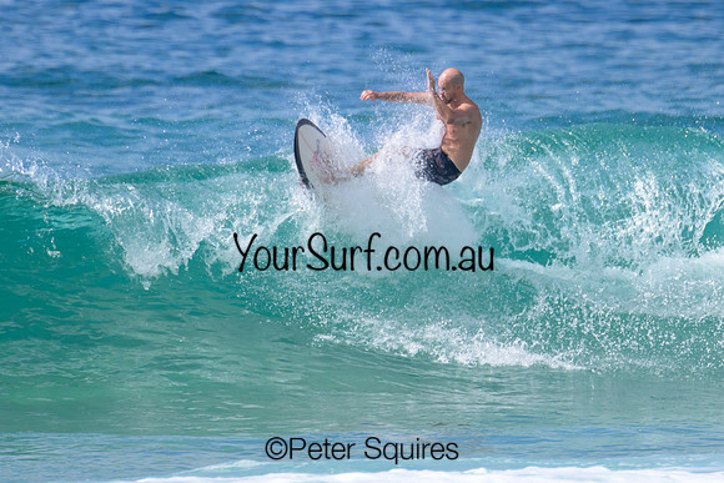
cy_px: 203
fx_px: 22010
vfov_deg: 1.3
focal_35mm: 1094
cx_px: 419
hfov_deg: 1.9
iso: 640
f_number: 11
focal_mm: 800
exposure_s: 1/2000
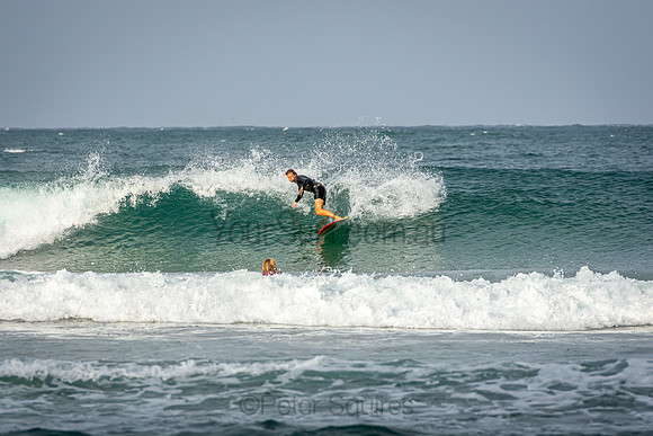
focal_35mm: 310
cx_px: 326
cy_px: 218
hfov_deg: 6.6
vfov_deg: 4.4
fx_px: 5631
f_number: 5
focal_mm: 200
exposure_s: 1/2000
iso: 200
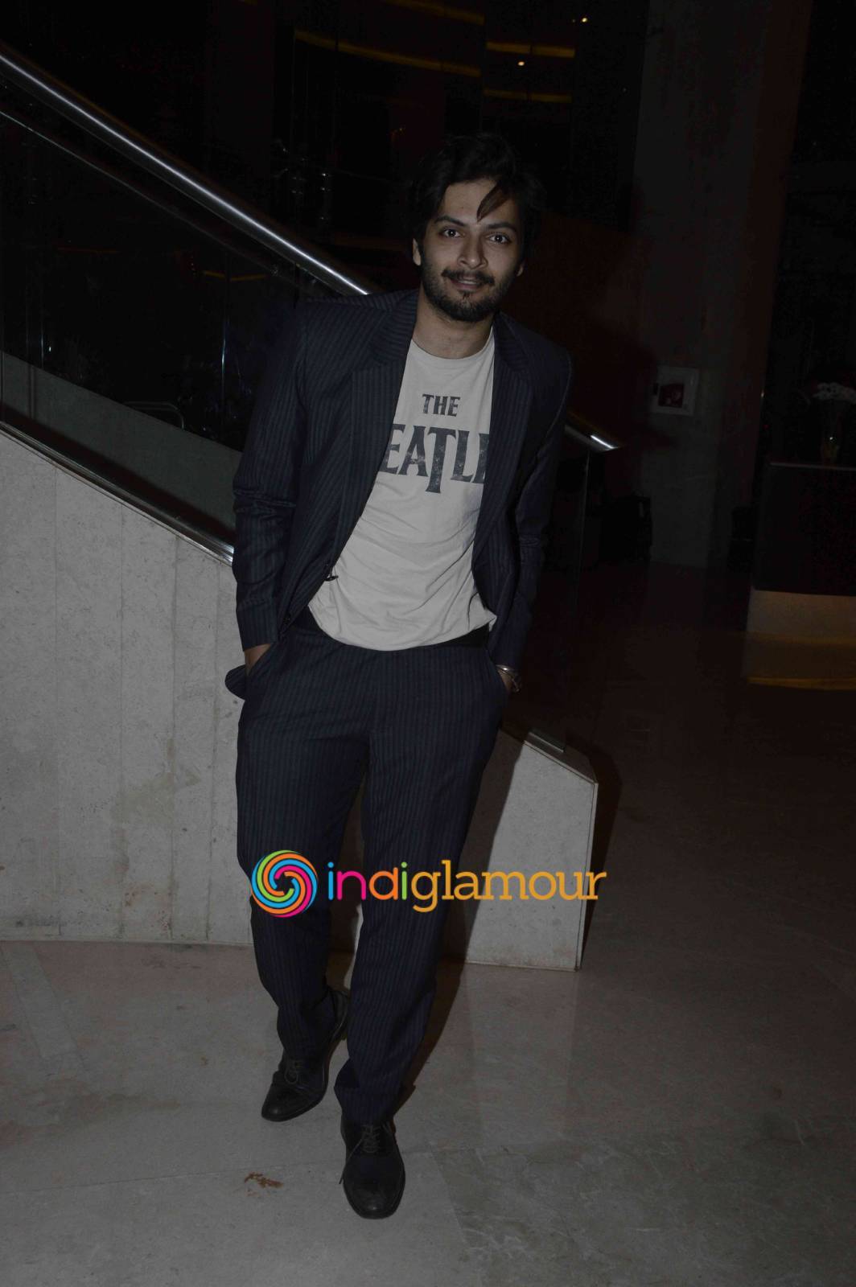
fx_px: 1286
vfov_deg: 53.2
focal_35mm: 36
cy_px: 644
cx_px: 428
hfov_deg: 36.8
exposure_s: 1/200
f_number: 9
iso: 800
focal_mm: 24
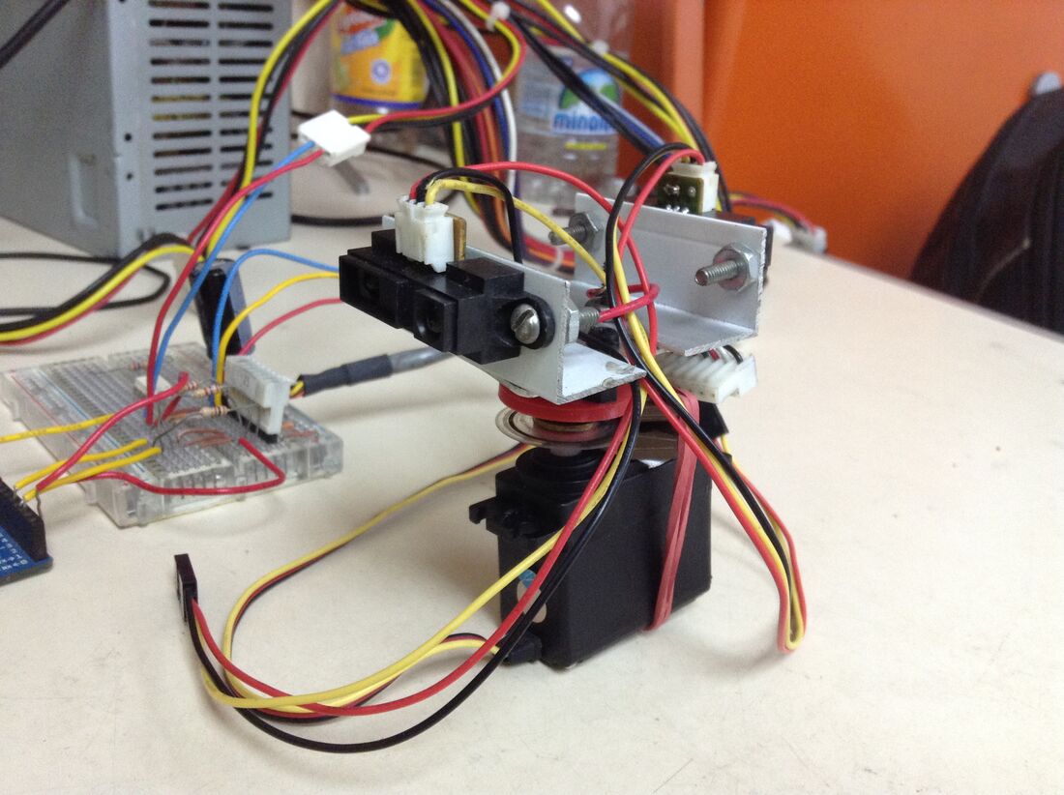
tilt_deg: -23.1
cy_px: 398
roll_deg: -8.7
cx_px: 532
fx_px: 1013
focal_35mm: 33
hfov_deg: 55.4
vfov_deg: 42.9
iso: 100
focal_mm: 3.3
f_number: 2.4
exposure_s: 1/24
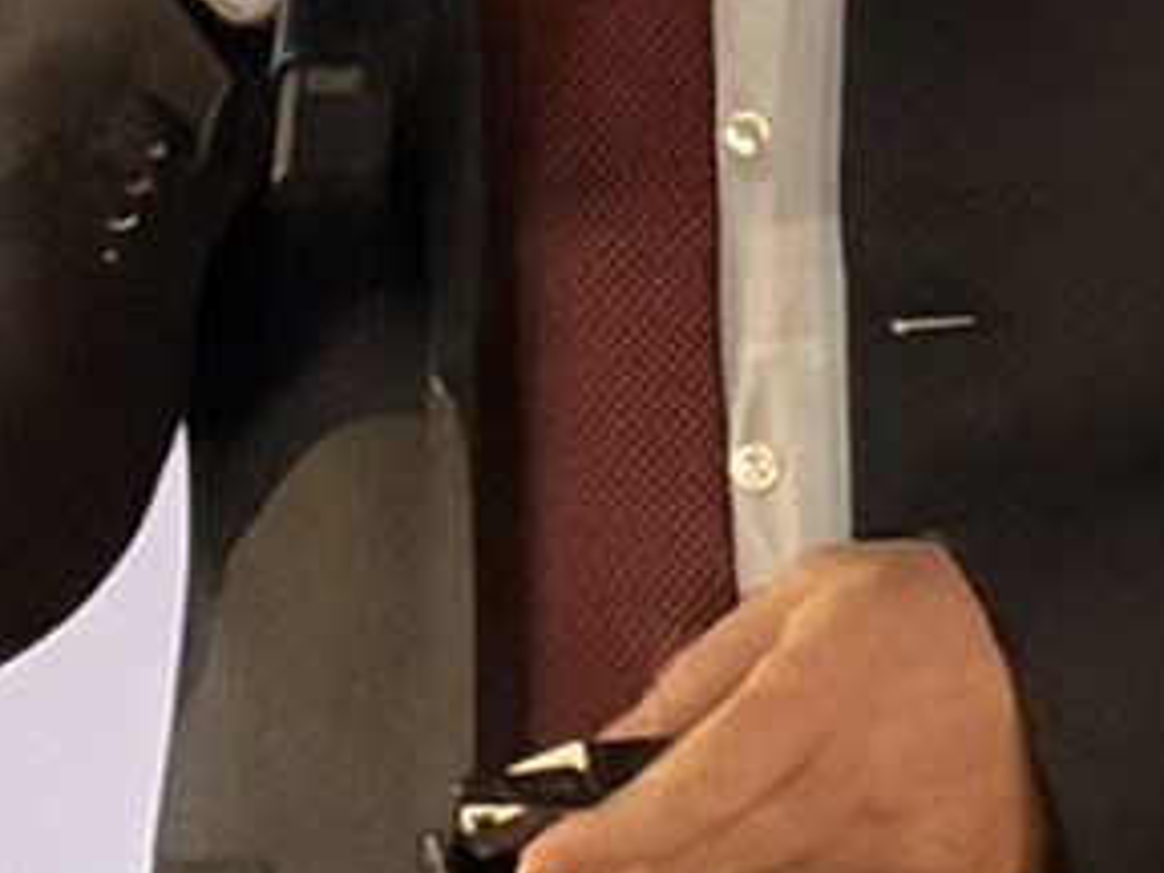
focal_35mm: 1332
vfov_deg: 1.1
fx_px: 44790
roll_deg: +0.8
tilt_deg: +4.3
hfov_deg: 1.5
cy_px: -1079
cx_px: 1289
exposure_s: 1/120
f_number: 2.8
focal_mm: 16.89
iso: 250
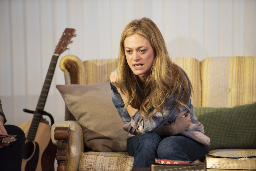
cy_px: 86
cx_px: 128
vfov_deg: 6.9
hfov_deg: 10.3
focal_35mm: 200
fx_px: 1422
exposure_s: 1/125
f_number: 5
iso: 1600
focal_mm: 200
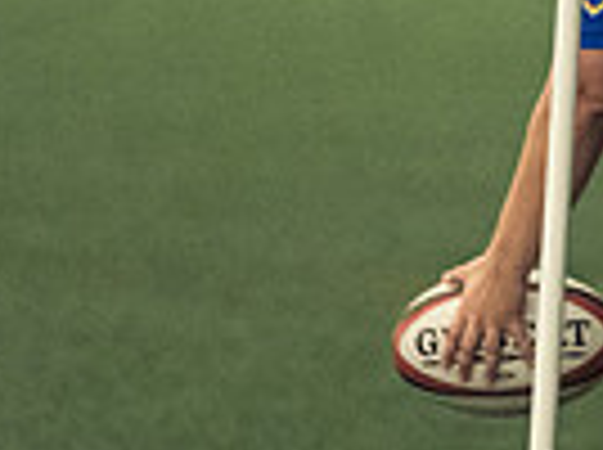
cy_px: 135
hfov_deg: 1.6
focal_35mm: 1252
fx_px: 21770
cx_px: 554
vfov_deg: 1.2
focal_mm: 200
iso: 8000
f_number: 2.8
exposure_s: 1/500
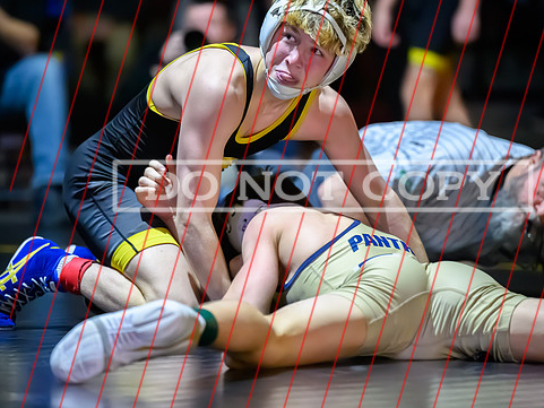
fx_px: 3820
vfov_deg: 6.1
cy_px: 217
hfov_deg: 8.1
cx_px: 306
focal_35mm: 243
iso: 20000
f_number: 2.8
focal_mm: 190
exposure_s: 1/640
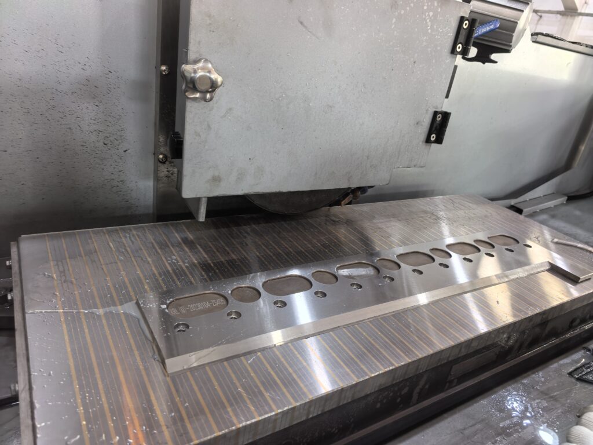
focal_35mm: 24
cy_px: 222
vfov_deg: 56.8
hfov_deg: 71.6
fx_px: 411
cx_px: 296
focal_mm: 6.98
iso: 125
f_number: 2
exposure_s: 1/50
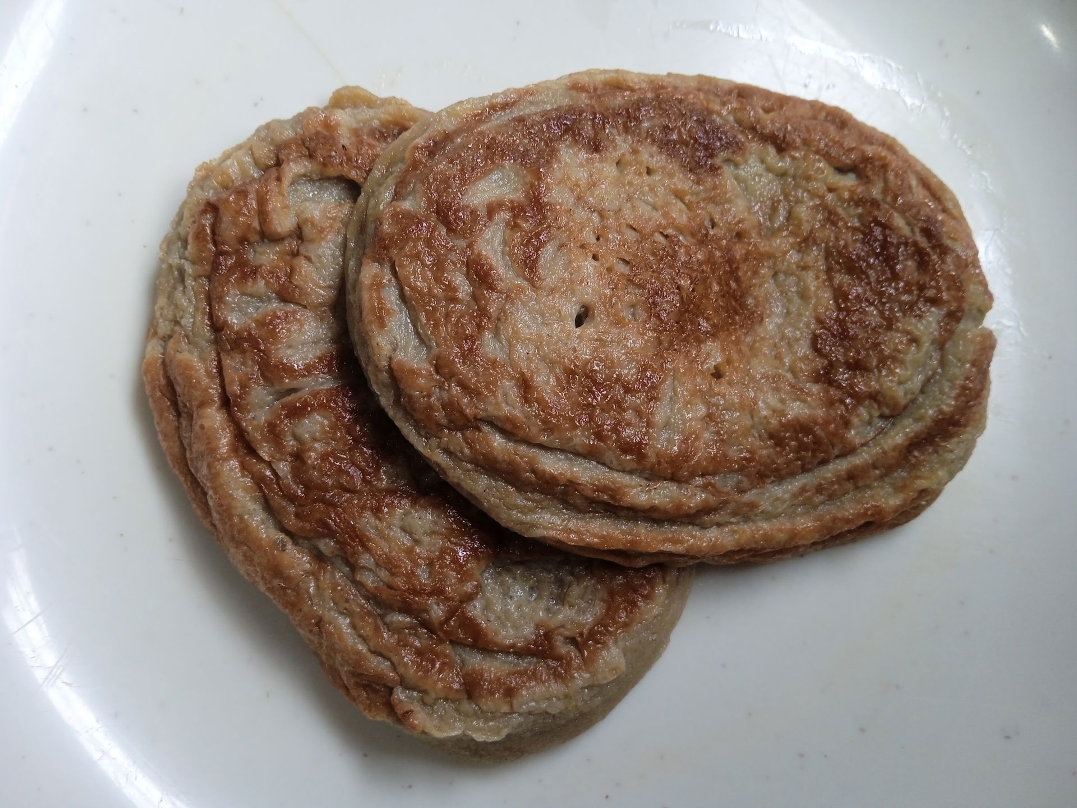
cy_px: 404
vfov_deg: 49.7
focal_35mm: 28
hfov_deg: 63.4
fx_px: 871
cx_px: 538
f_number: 2.2
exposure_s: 1/33.3
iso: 159
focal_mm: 3.43
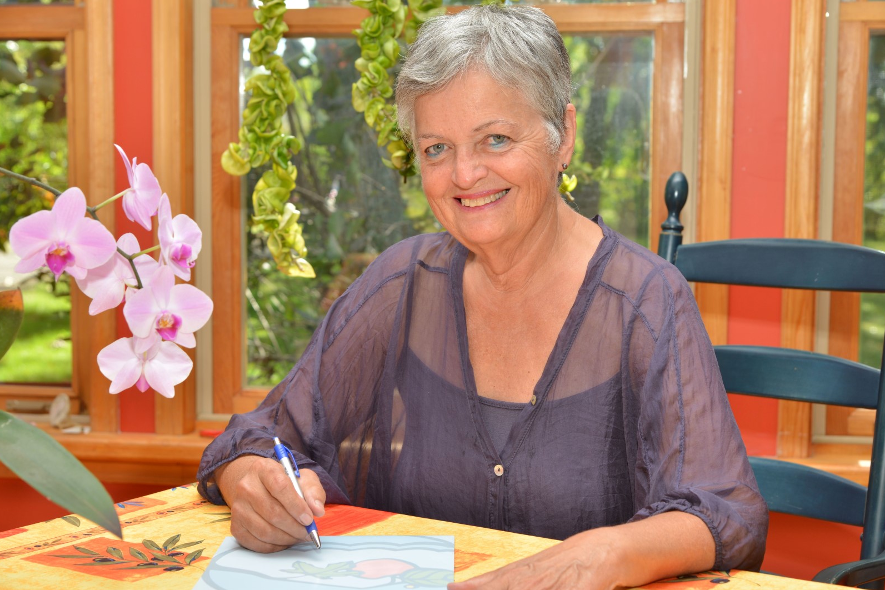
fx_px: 1450
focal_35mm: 59
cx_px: 444
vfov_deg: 23.0
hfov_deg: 33.9
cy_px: 296
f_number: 6.3
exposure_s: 1/200
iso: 320
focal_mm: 58
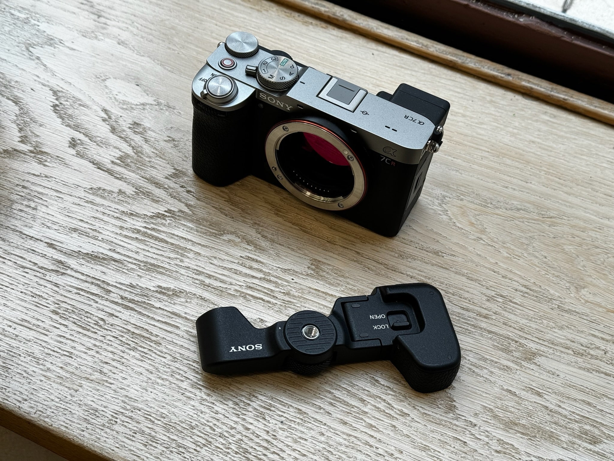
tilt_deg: -51.3
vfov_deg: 30.3
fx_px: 851
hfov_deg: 39.7
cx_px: 307
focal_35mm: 48
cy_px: 230
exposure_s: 1/111
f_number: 1.78
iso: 80
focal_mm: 6.86
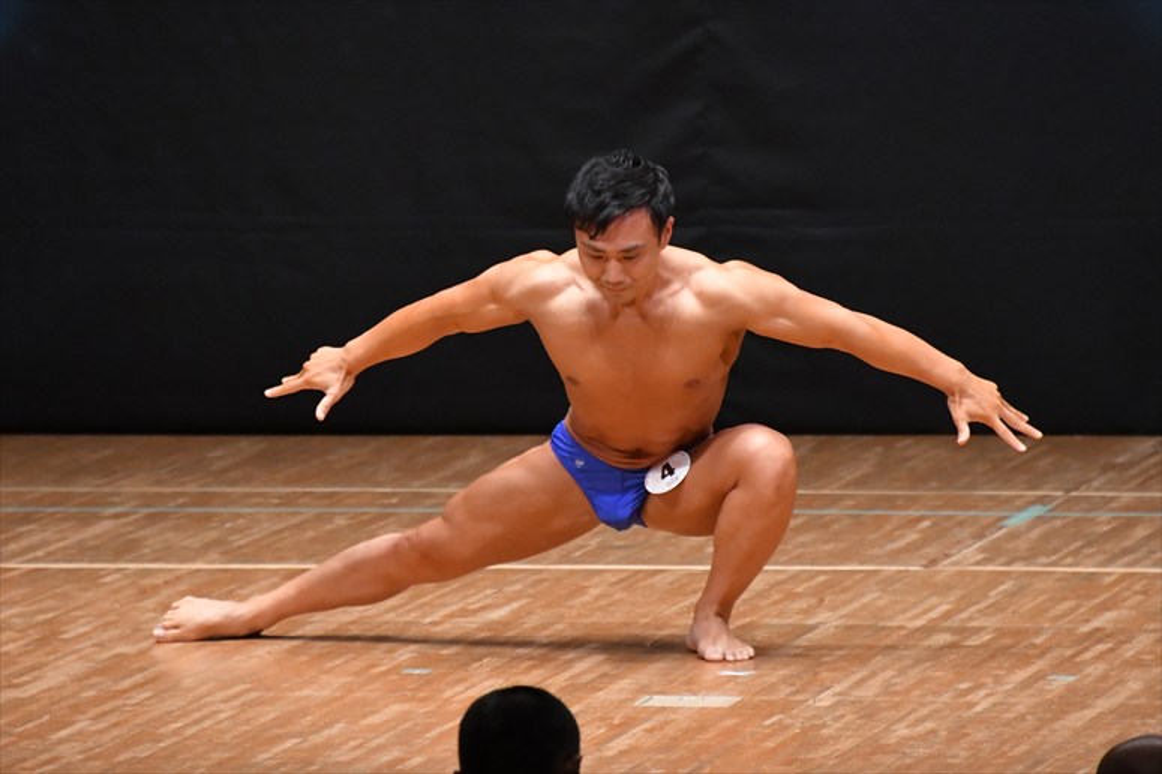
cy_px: 387
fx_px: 14518
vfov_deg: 3.1
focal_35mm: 450
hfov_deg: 4.6
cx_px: 581
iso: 6400
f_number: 5.6
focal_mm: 300
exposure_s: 1/400
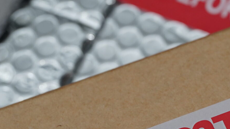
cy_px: 135
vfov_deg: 3.8
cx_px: 255
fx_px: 1940
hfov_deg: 6.8
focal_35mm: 318
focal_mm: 105
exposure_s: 1/125
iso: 1600
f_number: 4.5
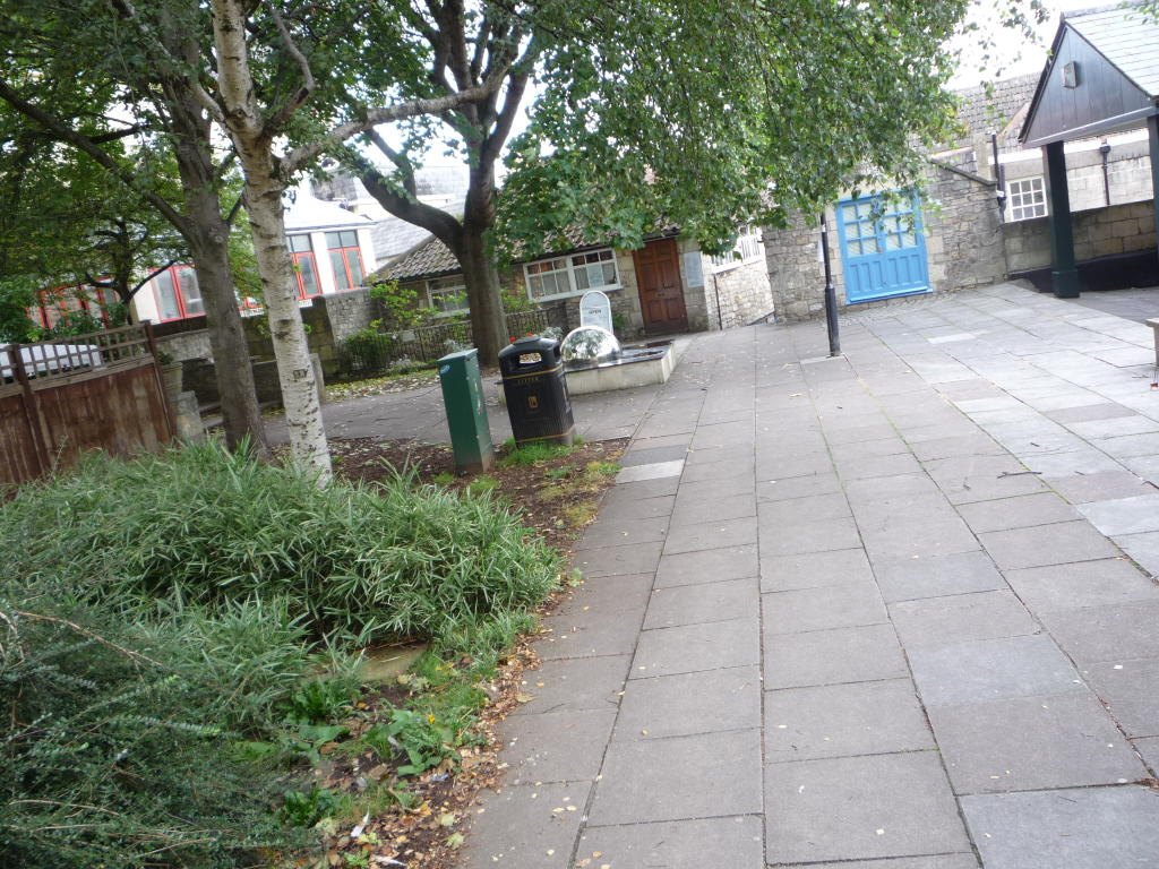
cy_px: 434
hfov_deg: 60.0
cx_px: 580
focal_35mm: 30
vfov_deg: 46.8
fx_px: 1004
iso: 100
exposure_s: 1/40
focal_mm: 5.2
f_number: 3.3
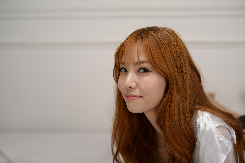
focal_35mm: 50
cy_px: 82
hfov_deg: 39.6
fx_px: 340
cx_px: 122
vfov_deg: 27.0
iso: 100
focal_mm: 50
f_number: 2
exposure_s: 1/160
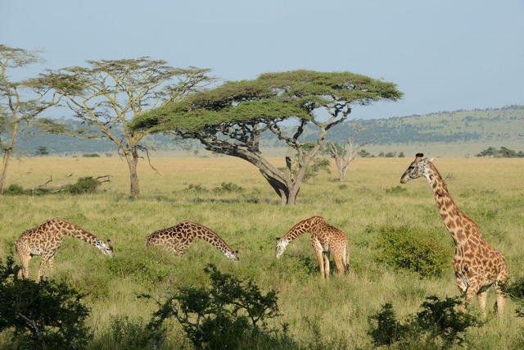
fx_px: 2912
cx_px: 262
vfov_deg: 6.9
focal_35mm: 200
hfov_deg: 10.3
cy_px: 175
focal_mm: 200
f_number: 11
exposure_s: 1/400
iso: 400
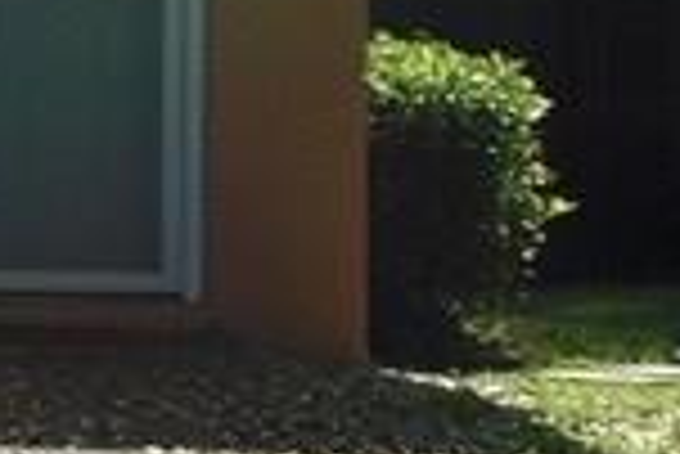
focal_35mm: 457
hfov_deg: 4.3
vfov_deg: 3.0
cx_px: -1540
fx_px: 8648
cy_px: -470
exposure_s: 1/125
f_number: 11
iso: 100
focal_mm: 45
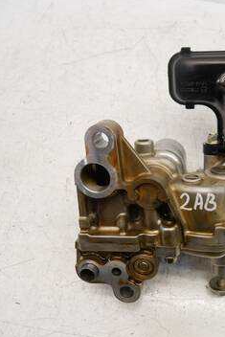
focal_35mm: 34
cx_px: 196
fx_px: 318
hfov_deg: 36.8
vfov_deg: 55.8
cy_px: 169
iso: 400
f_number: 3.5
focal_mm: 12
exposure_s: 1/60
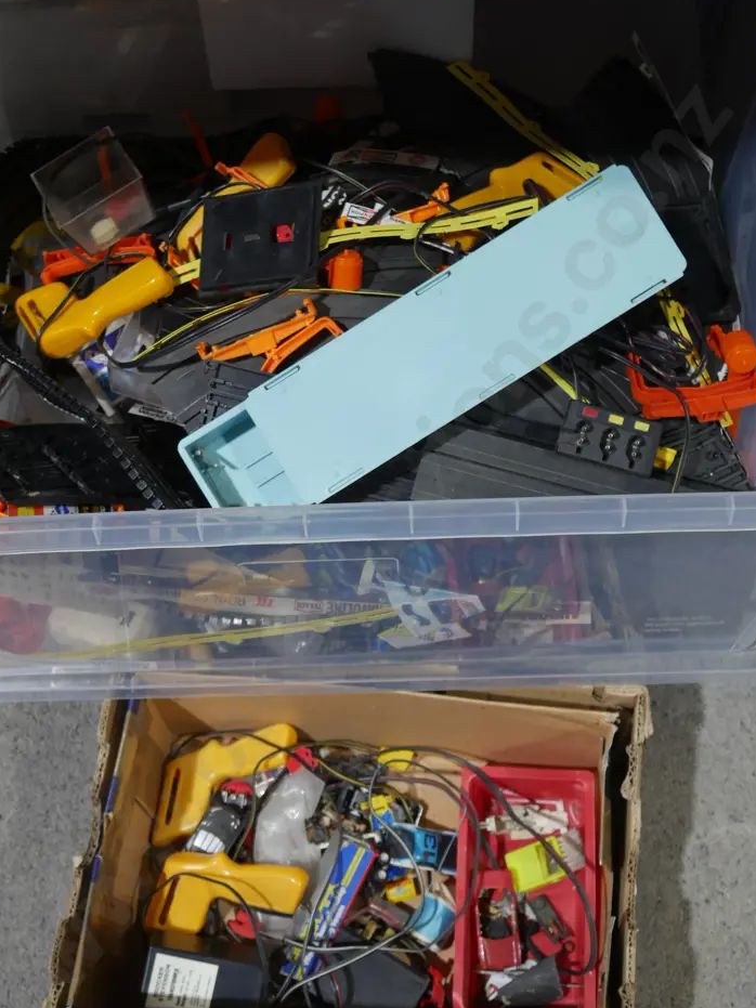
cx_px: 381
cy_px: 541
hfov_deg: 32.9
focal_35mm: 44
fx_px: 1282
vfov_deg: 42.9
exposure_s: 1/60
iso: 500
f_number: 4.5
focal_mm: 20
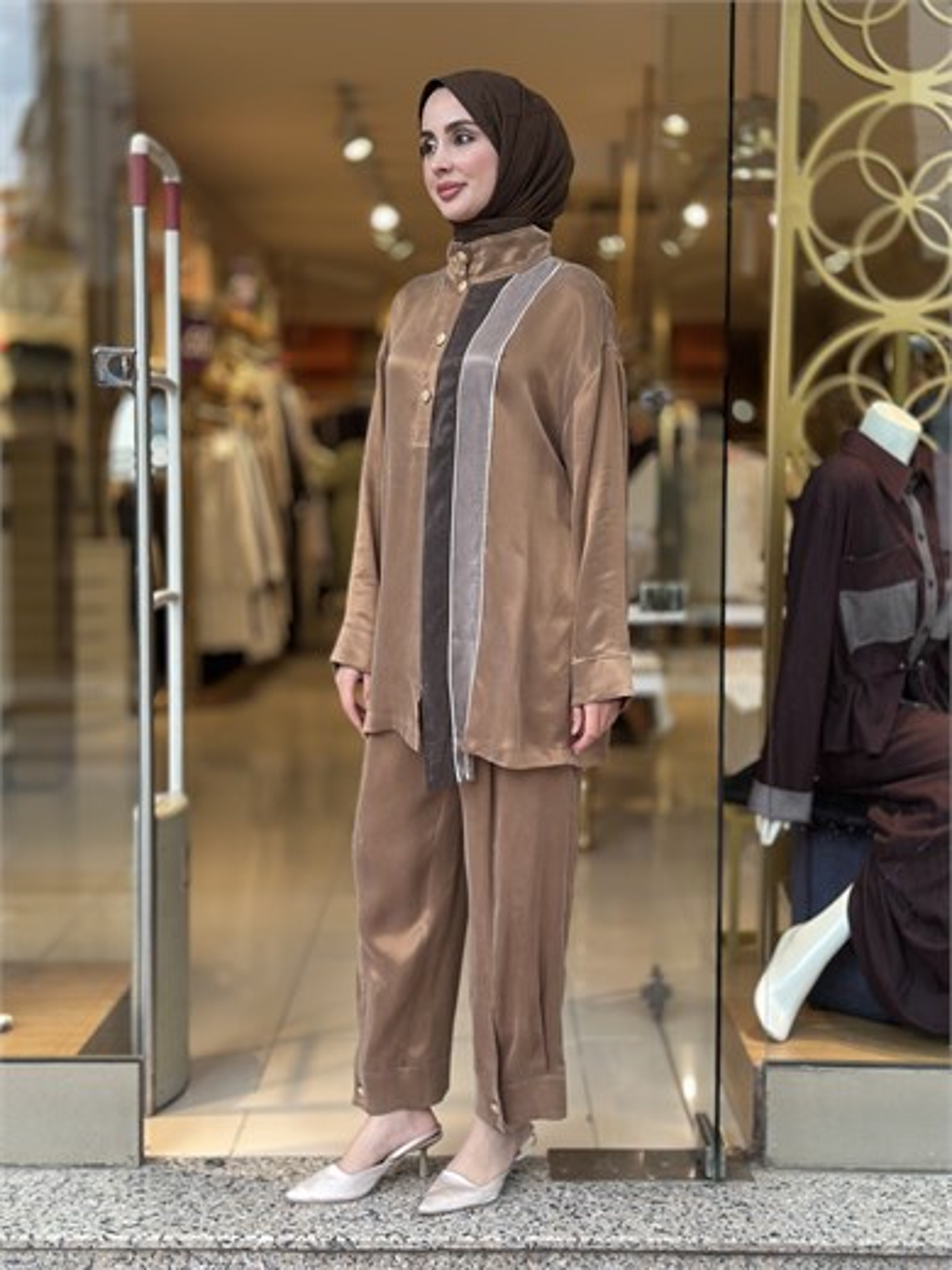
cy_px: 635
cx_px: 476
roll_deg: -1.7
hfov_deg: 30.3
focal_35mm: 48
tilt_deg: -4.8
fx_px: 1760
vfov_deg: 39.7
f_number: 1.78
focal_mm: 6.86
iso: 125
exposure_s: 1/153
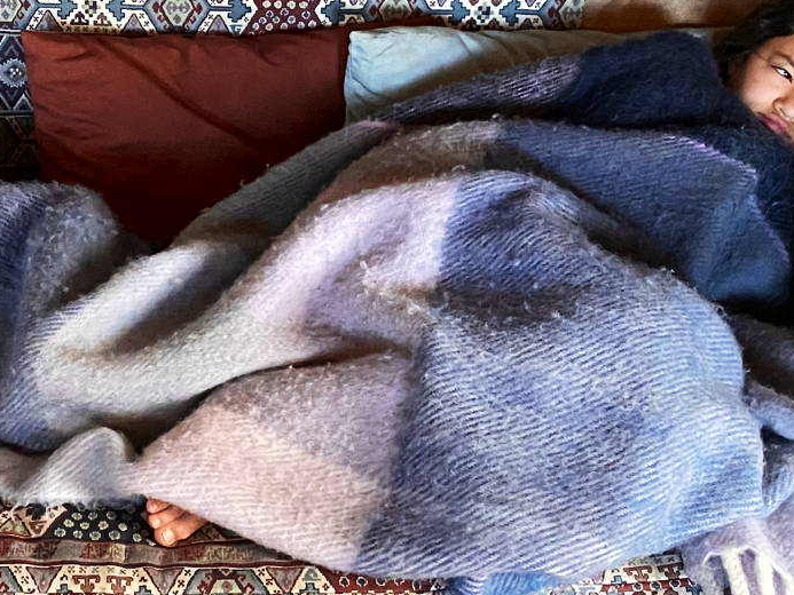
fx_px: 1652
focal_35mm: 72
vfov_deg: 20.3
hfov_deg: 26.4
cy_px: 153
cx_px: 131
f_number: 1.8
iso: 500
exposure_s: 1/40
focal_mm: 4.25
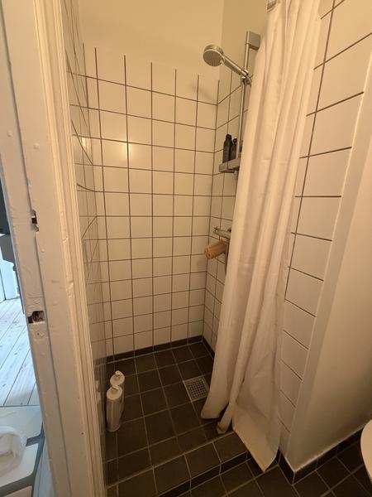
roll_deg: -1.8
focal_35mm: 14
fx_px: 201
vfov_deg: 102.1
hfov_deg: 85.7
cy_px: 248
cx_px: 186
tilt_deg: -13.1
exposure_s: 1/50
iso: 500
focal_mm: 2.22
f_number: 2.2
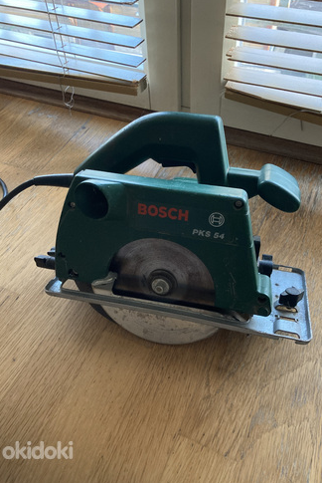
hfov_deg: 43.7
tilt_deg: -48.2
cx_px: 161
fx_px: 402
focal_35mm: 30
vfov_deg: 61.9
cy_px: 236
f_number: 1.8
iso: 320
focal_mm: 3.99
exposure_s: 1/60
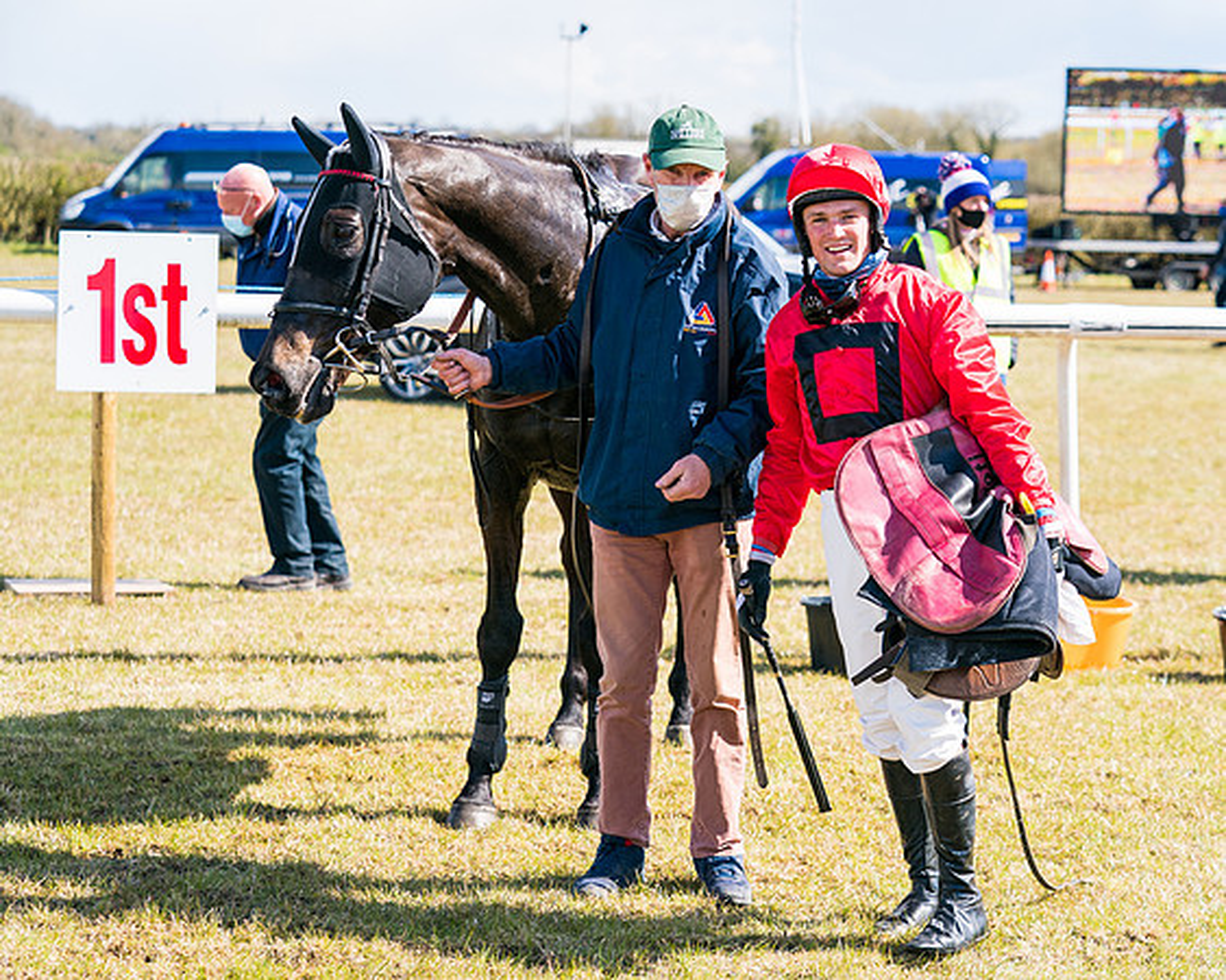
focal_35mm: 90
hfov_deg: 21.2
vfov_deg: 17.0
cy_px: 484
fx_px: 3280
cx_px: 724
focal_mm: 79
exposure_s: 1/2000
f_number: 4
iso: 400
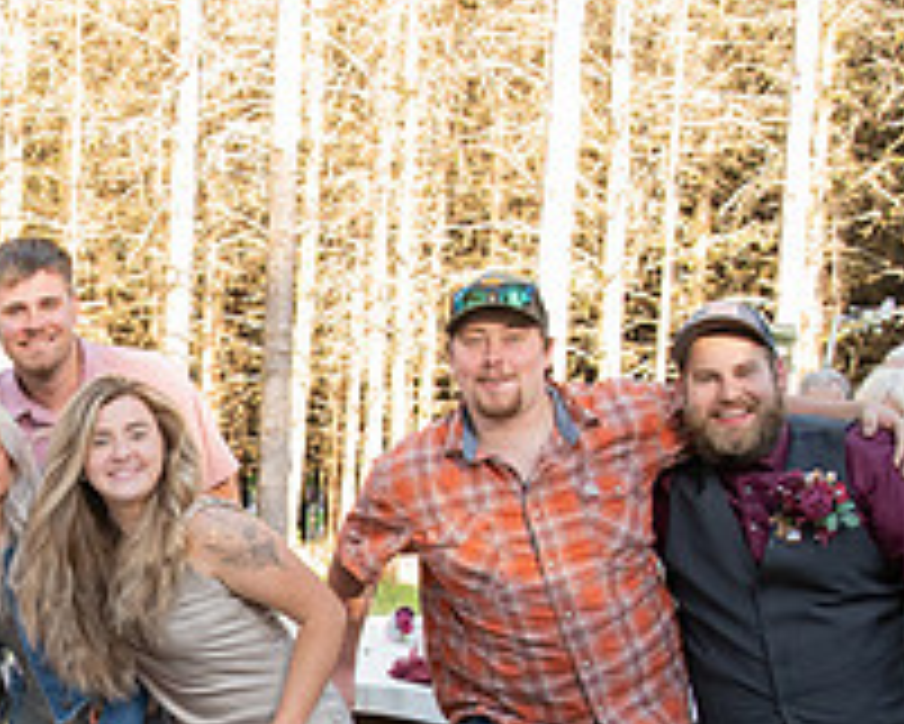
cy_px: 704
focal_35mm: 65
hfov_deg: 27.4
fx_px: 1740
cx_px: -13
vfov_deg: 22.7
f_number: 4
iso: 1250
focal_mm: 24
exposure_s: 1/320
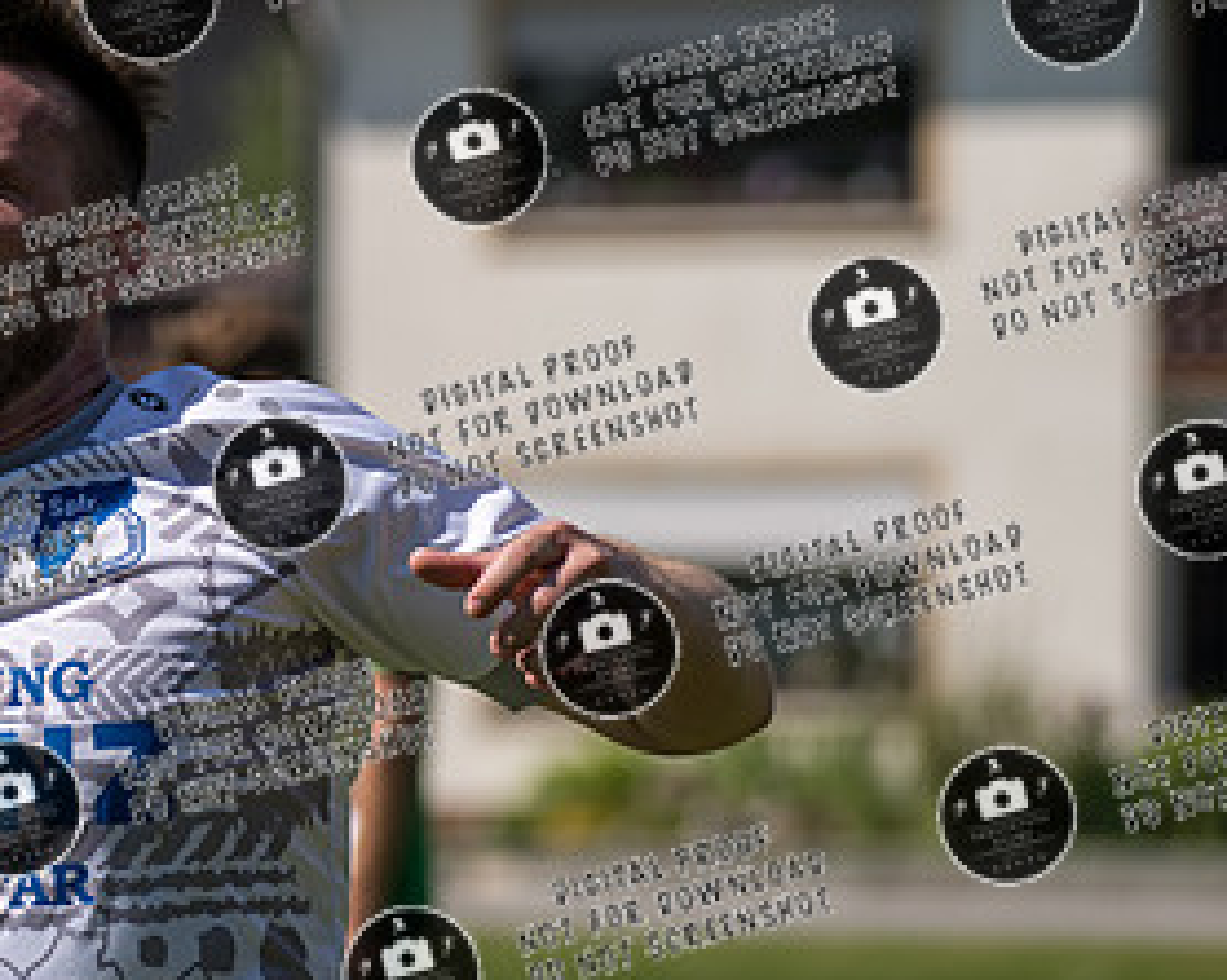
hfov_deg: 4.4
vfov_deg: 3.5
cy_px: 424
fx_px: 16112
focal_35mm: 444
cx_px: 142
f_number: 5.6
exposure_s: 1/1600
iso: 140
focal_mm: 200
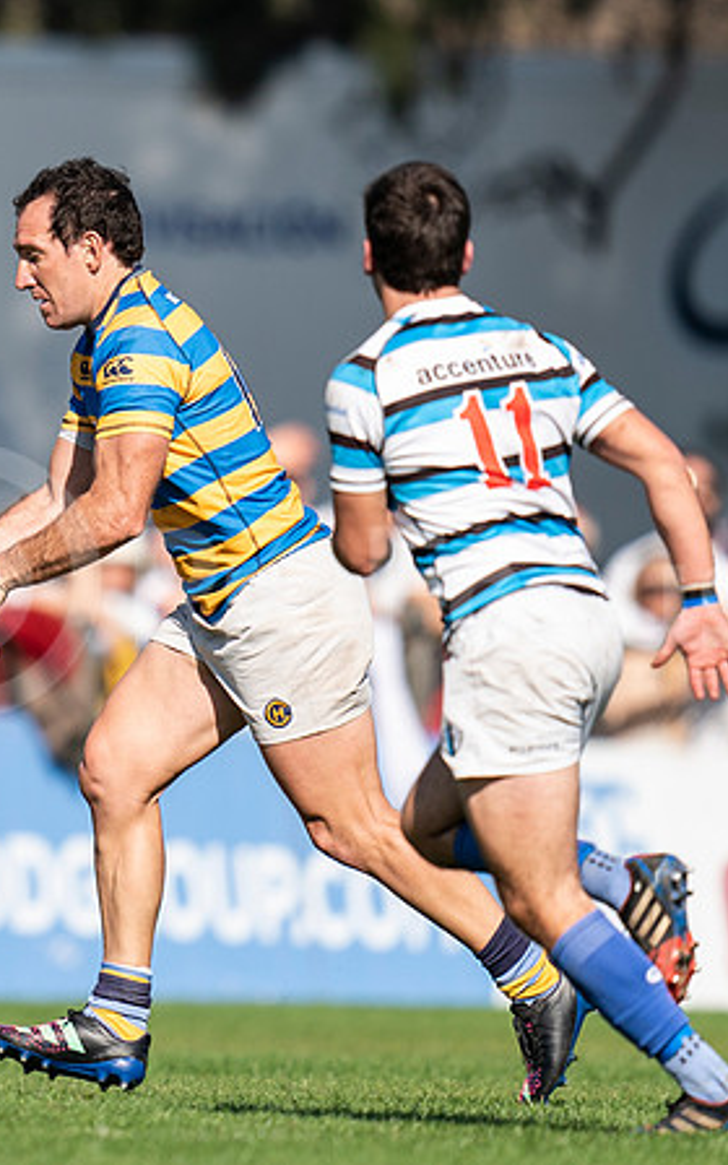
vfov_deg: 1.8
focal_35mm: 1179
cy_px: 545
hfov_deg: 1.1
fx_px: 37427
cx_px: -133
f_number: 2.8
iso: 100
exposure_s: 1/1250
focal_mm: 400
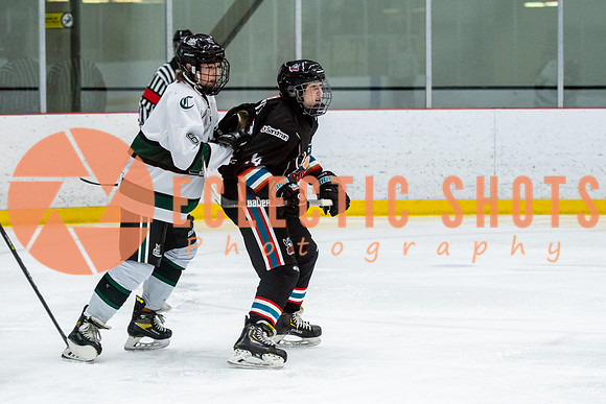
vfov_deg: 8.2
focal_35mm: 167
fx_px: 2812
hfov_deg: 12.3
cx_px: 277
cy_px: 182
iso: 1800
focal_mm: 92
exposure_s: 1/640
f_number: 2.8
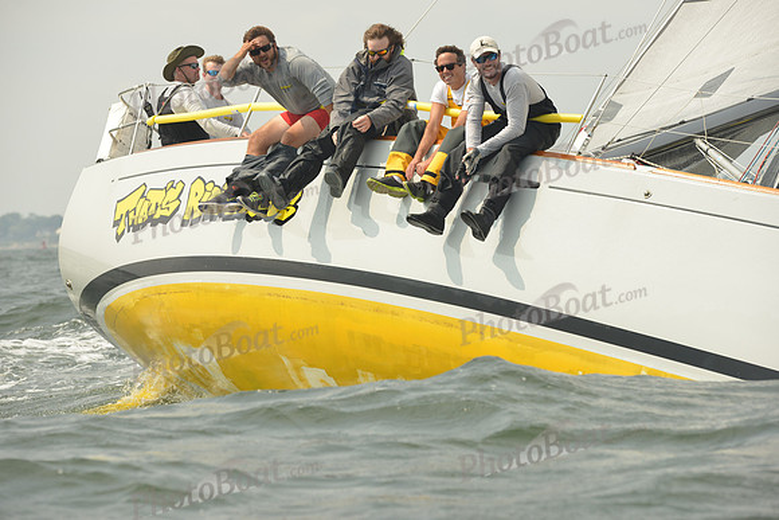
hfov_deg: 12.8
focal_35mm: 160
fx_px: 3463
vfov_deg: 8.6
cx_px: 390
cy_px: 260
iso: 320
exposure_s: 1/1250
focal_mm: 160
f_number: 8
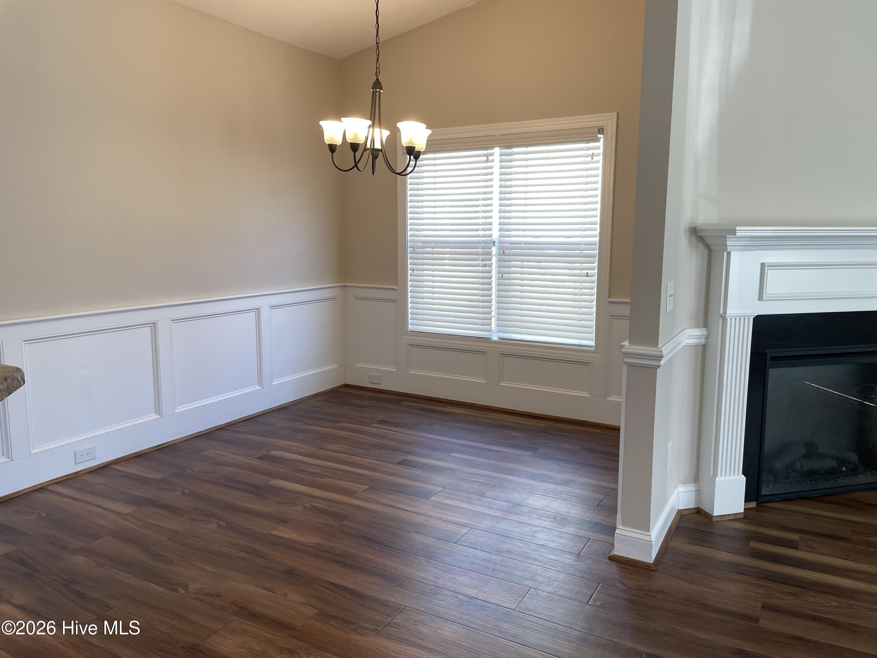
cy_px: 329
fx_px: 659
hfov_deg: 67.3
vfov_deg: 53.1
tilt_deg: -7.5
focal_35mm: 26
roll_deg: +0.1
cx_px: 438
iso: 50
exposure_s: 1/120
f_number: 1.6
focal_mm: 4.2
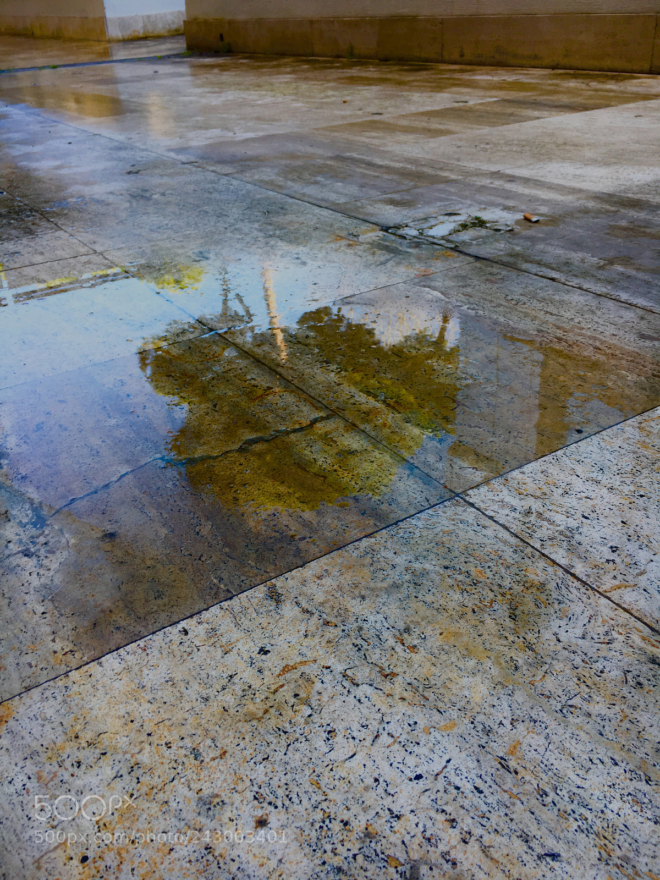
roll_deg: +2.3
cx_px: 330
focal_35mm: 29
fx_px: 737
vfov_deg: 61.7
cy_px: 440
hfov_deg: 48.2
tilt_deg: -29.9
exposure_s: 1/100
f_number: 2.2
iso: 25
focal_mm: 4.15
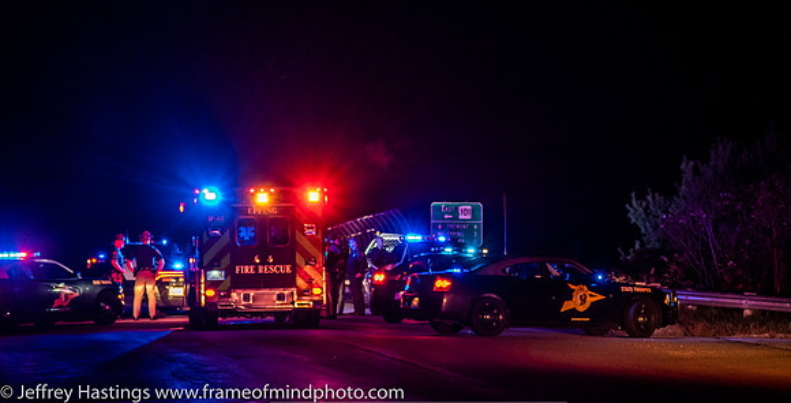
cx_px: 384
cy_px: 216
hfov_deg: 12.2
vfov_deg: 6.2
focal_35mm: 180
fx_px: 3695
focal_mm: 105
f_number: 4.5
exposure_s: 1/50
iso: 2000
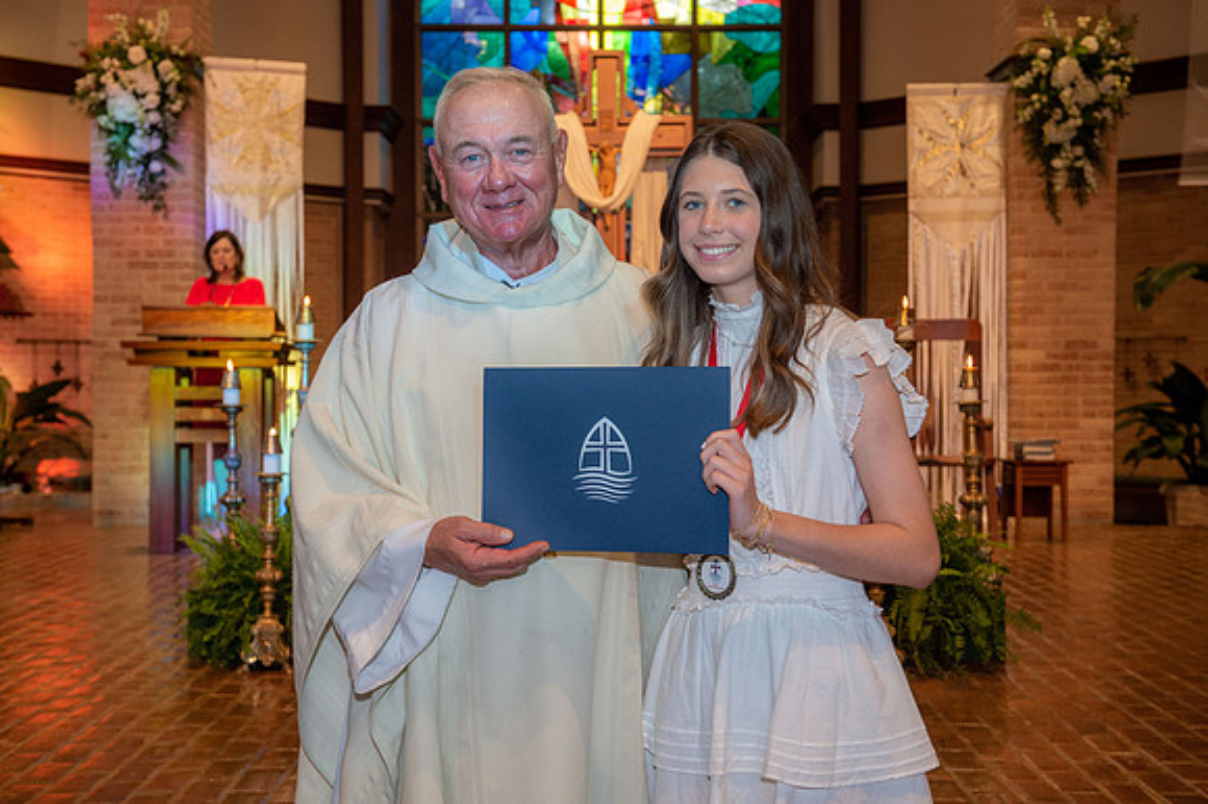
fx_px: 1744
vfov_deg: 26.0
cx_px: 604
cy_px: 402
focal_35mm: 52
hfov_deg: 38.2
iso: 1600
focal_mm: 52
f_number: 5.6
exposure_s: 1/125
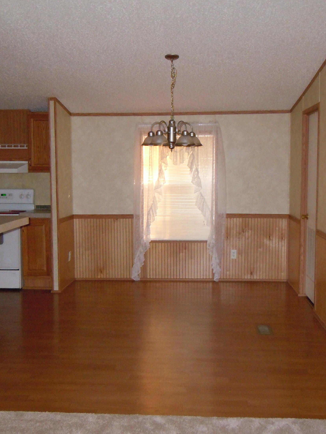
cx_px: 163
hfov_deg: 35.1
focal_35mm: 41
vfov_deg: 45.8
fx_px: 515
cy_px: 215
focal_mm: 5.4
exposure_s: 1/30
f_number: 3.5
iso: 640
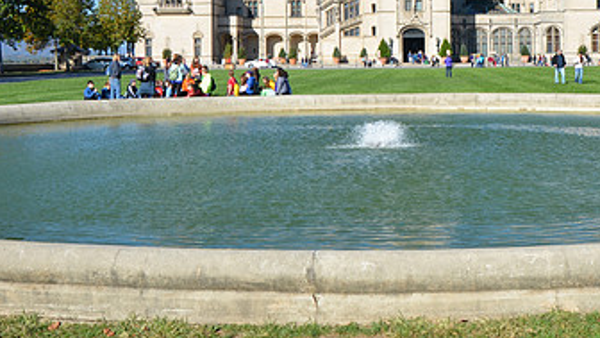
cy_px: 36
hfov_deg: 36.2
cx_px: 411
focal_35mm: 57
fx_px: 905
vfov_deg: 20.7
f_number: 8
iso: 100
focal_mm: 21
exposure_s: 1/250
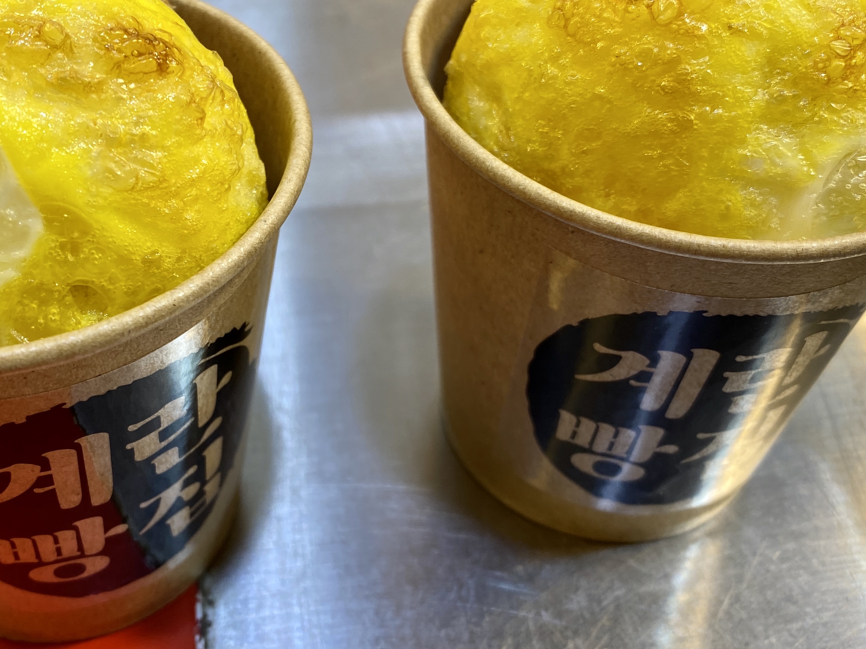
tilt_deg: -44.0
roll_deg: -1.5
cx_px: 328
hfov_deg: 43.5
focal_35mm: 43
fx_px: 1076
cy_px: 274
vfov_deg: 33.5
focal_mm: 4.25
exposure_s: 1/120
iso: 40
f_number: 1.8
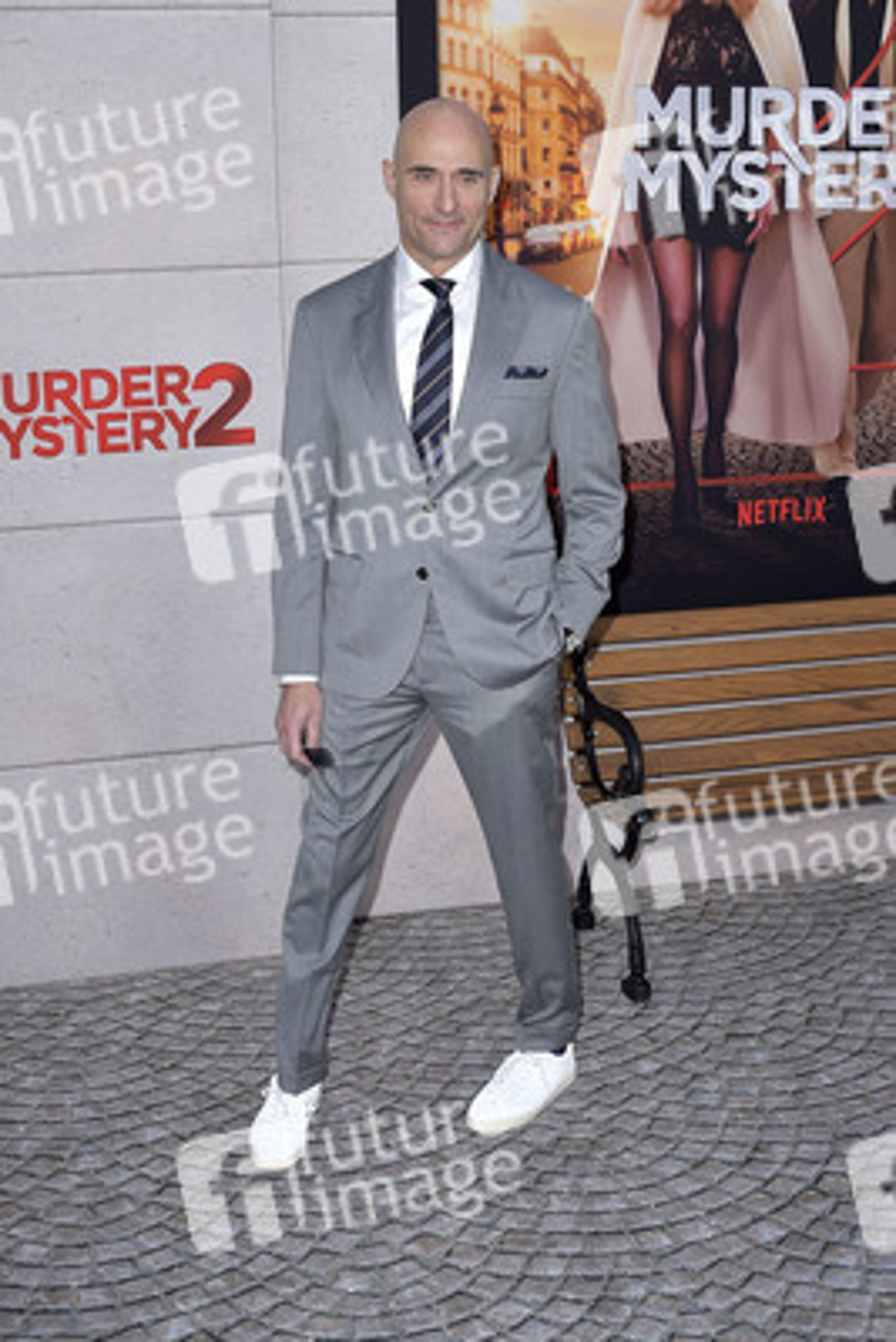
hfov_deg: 46.4
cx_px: 448
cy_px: 671
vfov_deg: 65.5
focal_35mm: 28
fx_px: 1044
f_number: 6.3
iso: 400
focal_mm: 28
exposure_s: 1/250
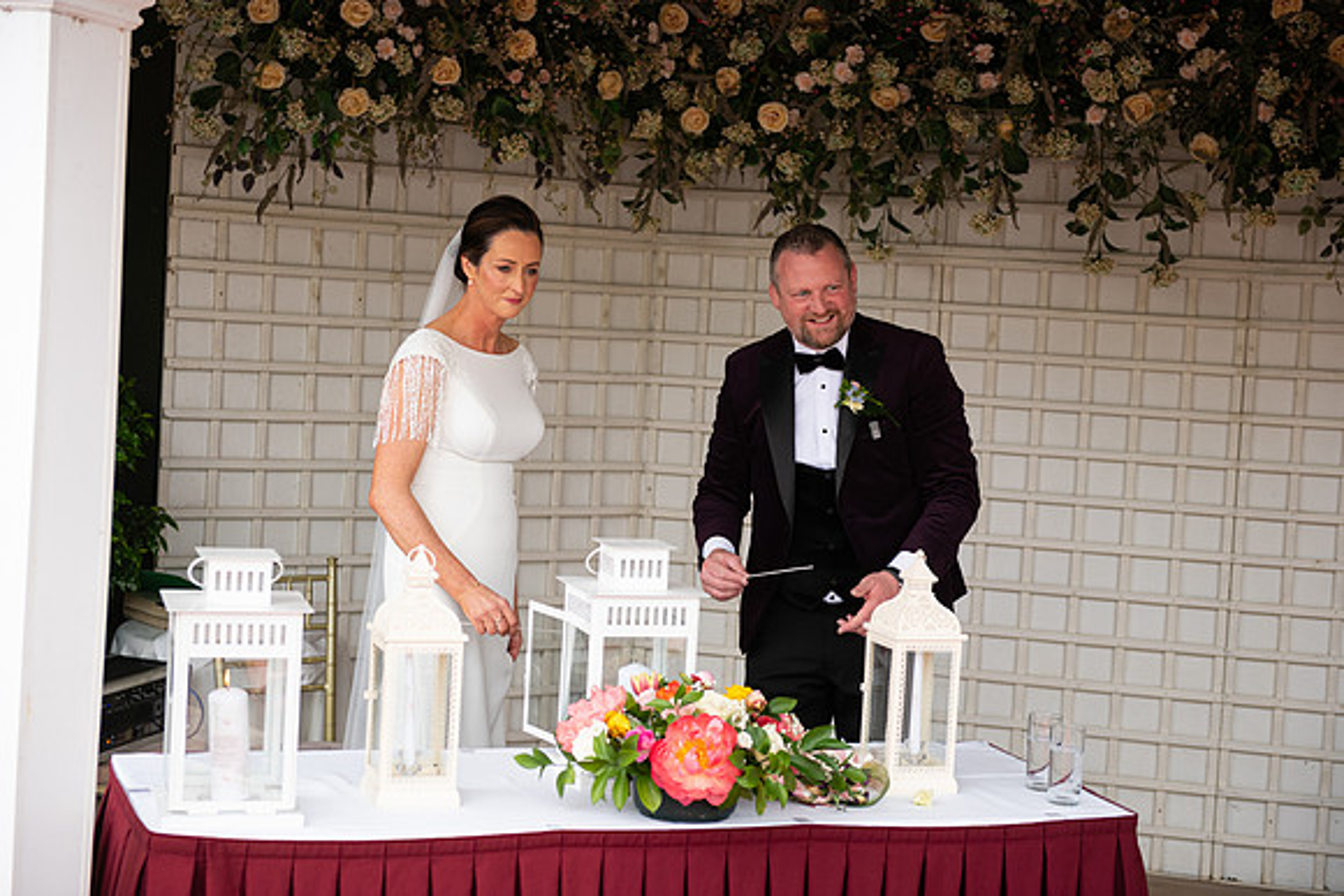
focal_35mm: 66
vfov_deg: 20.6
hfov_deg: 30.5
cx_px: 672
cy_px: 448
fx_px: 2464
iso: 250
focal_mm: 66
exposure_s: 1/800
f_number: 3.5
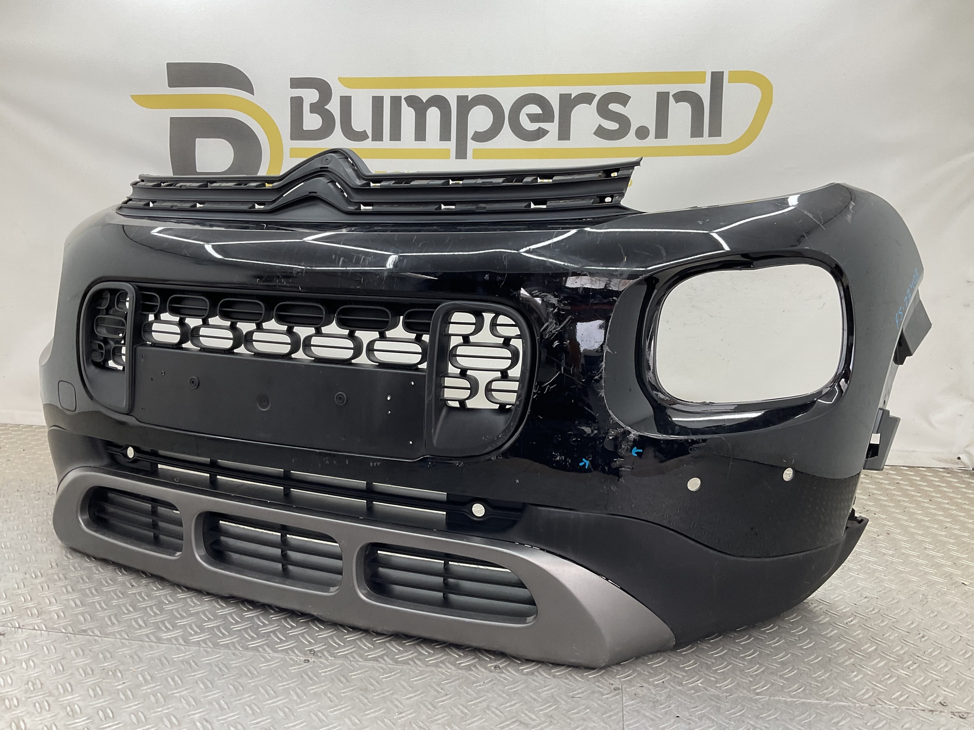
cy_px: 365
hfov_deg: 61.7
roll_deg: -1.7
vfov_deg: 48.2
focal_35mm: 29
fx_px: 816
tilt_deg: -7.9
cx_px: 487
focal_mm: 3
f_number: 1.8
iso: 32
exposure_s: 1/100
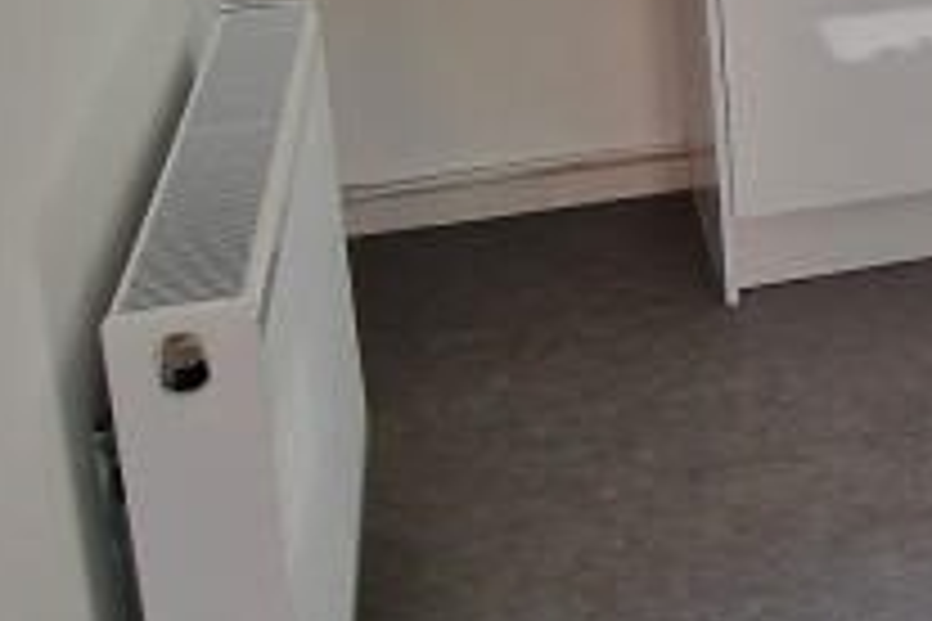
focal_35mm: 67
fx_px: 1734
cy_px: -72
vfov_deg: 19.4
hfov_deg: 21.4
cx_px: 1625
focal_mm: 2.2
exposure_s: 1/104
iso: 50
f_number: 2.2
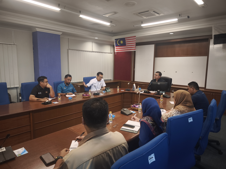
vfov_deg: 58.9
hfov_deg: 73.9
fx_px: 150
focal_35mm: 23
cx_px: 113
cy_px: 84
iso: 320
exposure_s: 1/100
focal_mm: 6.57
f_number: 1.6
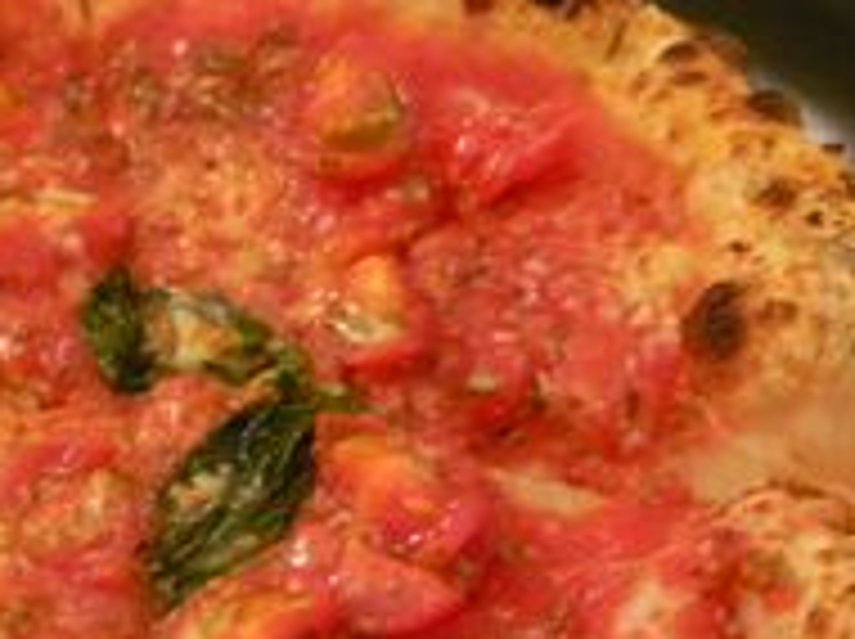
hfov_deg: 26.3
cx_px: 180
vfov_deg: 19.9
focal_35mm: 73
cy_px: 493
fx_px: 1801
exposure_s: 1/8
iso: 400
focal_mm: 5.5
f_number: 2.8
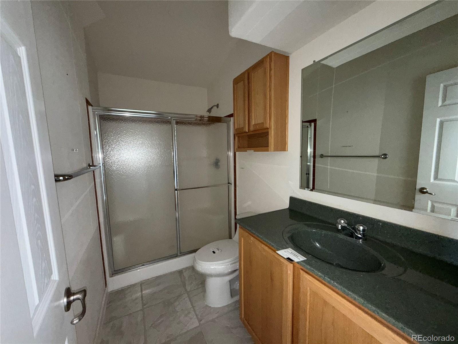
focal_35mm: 14
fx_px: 185
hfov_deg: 102.1
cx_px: 229
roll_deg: +0.9
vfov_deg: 85.7
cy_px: 172
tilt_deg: -5.5
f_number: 2.2
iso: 250
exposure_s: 1/60
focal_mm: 2.22
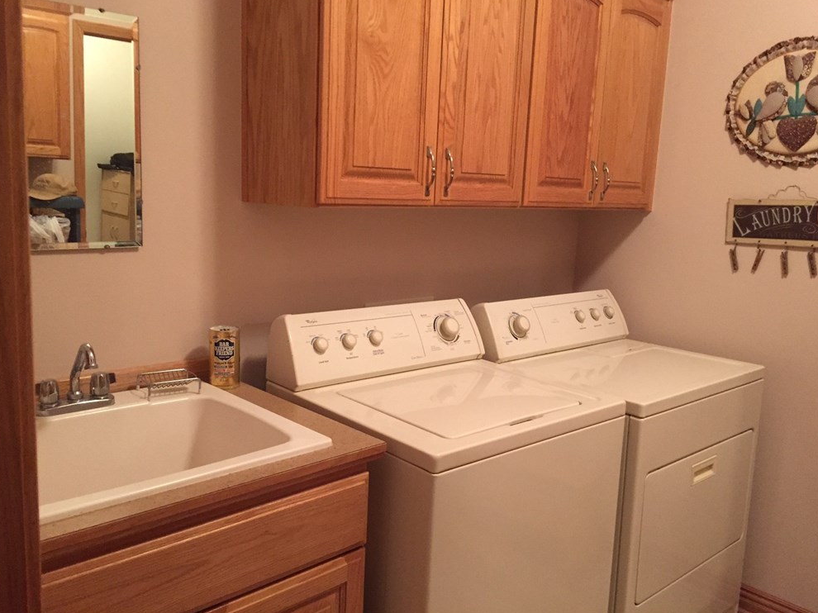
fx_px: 709
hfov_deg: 60.0
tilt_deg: -7.4
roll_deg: -3.8
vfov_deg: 46.8
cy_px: 300
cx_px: 411
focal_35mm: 30
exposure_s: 1/20
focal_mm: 4.15
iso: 250
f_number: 2.2
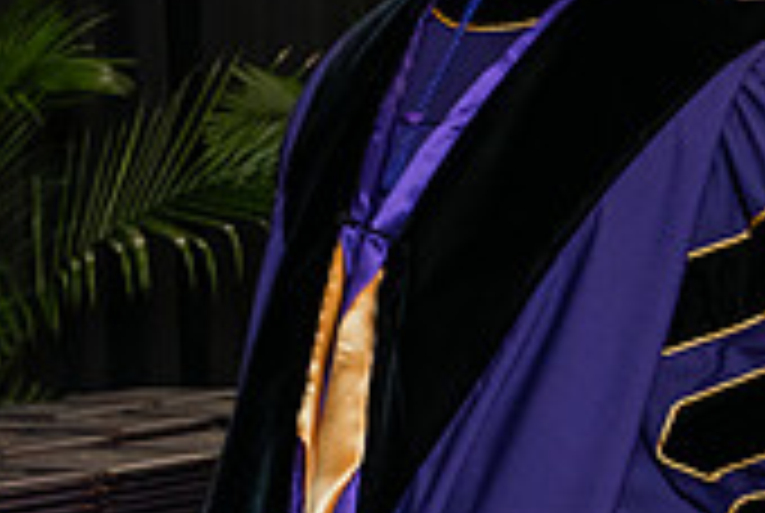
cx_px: 1062
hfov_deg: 9.5
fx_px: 4492
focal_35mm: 211
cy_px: 227
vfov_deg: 6.5
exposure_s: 1/200
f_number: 5
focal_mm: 62
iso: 2000
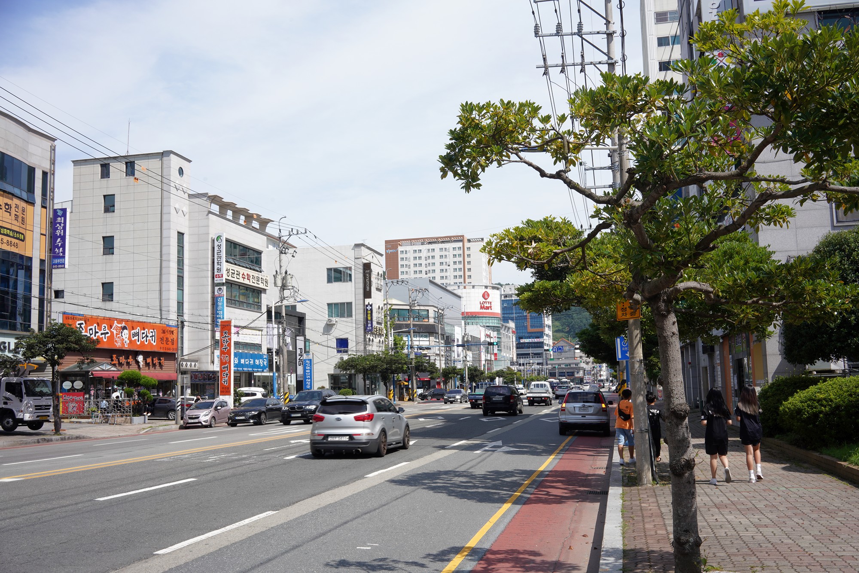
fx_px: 835
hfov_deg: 54.4
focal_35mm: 35
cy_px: 286
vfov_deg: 37.9
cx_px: 430
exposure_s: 1/100
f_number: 16
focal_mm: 35
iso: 200
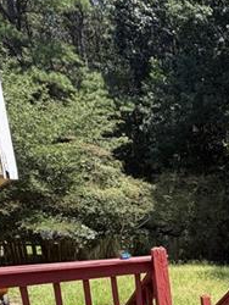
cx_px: 334
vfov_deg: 39.2
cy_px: 299
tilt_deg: -14.1
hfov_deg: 25.9
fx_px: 379
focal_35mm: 43
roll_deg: -0.4
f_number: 2.2
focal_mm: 2.22
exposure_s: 1/638
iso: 40
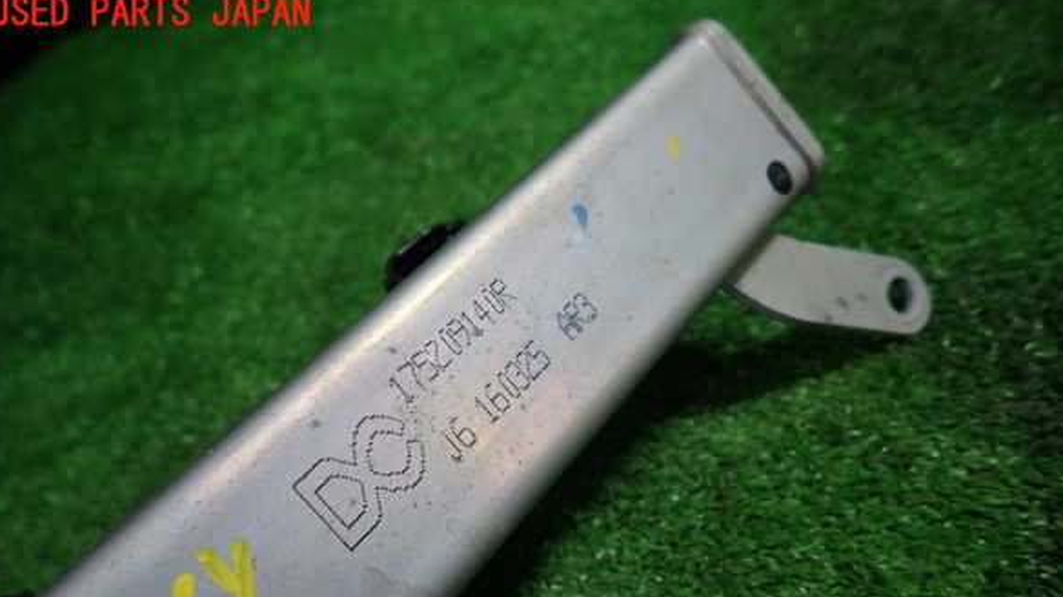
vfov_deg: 40.9
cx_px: 526
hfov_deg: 67.9
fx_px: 789
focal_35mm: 28
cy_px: 400
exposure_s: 1/60
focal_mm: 4.5
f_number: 2
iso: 200
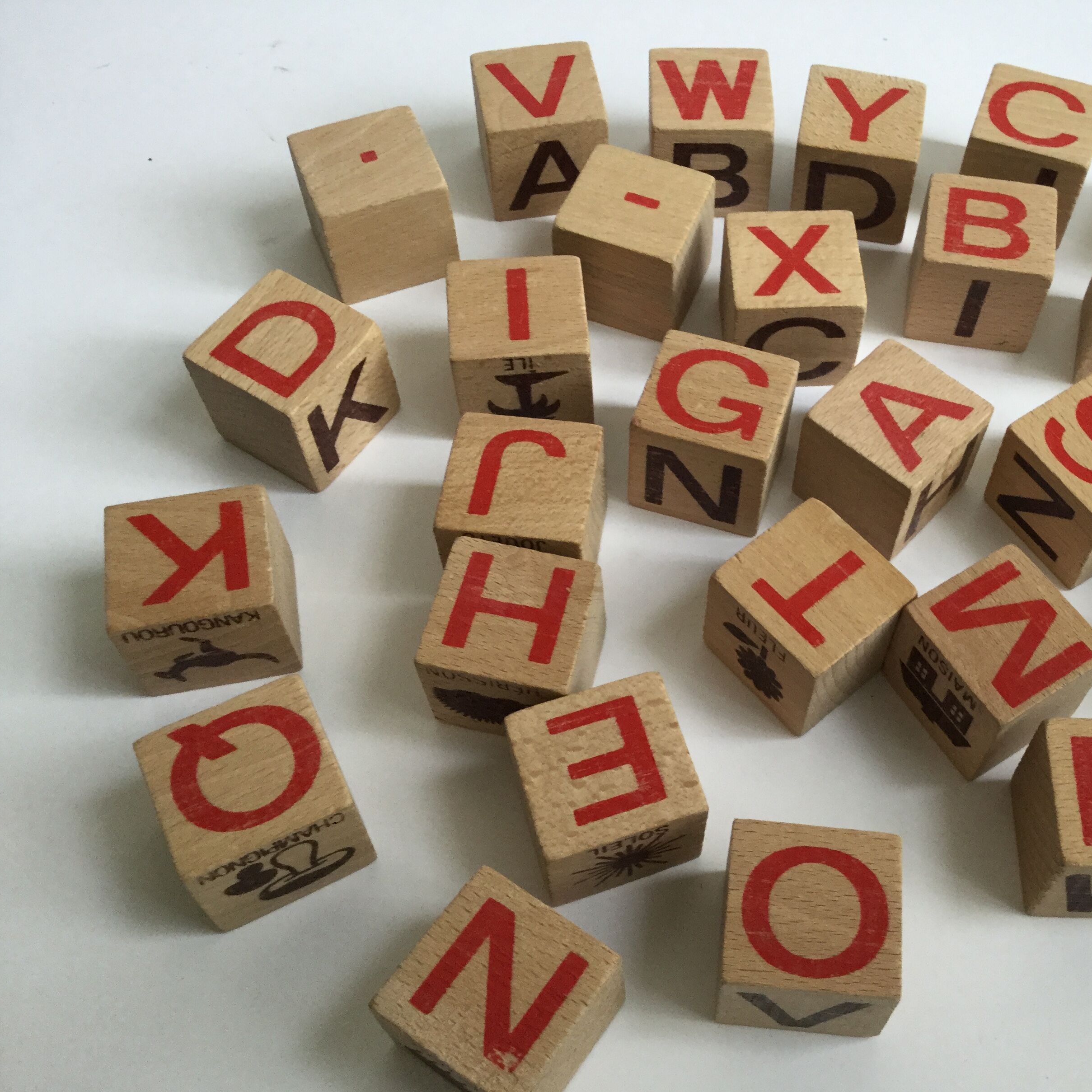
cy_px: 551
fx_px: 1321
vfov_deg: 44.9
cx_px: 733
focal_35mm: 37
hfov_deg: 44.2
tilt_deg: -58.4
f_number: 2.4
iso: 100
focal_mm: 3.3
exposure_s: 1/33
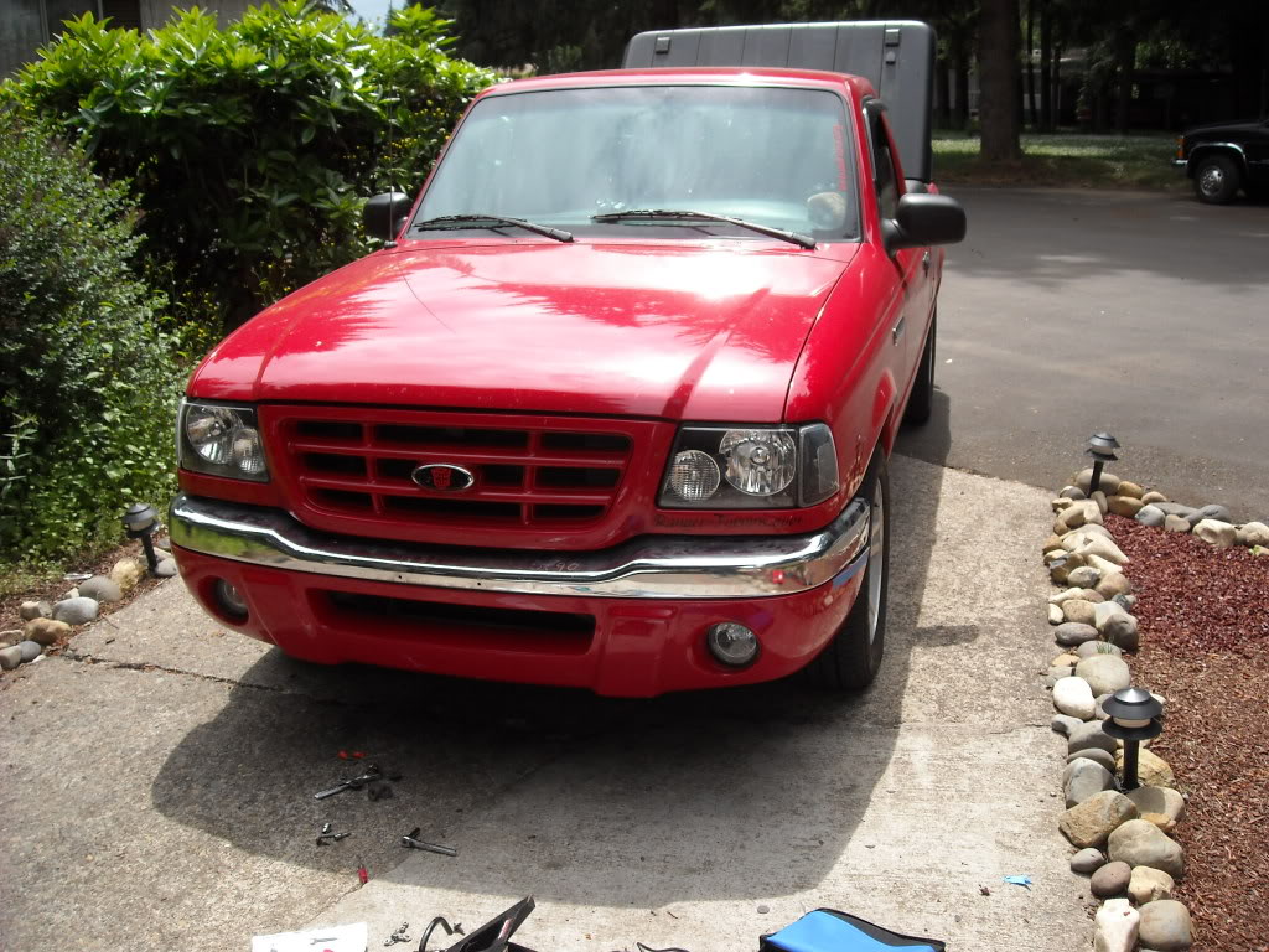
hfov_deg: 52.6
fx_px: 1283
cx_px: 634
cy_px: 476
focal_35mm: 35
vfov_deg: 40.7
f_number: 5.6
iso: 64
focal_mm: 5.7
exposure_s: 1/168
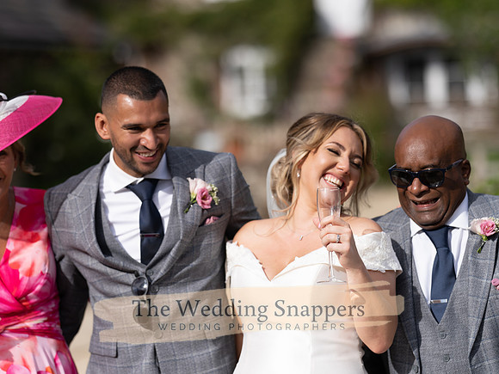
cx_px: 250
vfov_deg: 10.2
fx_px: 2105
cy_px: 187
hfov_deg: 13.5
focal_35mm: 146
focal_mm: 135
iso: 125
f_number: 2.2
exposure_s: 1/8000
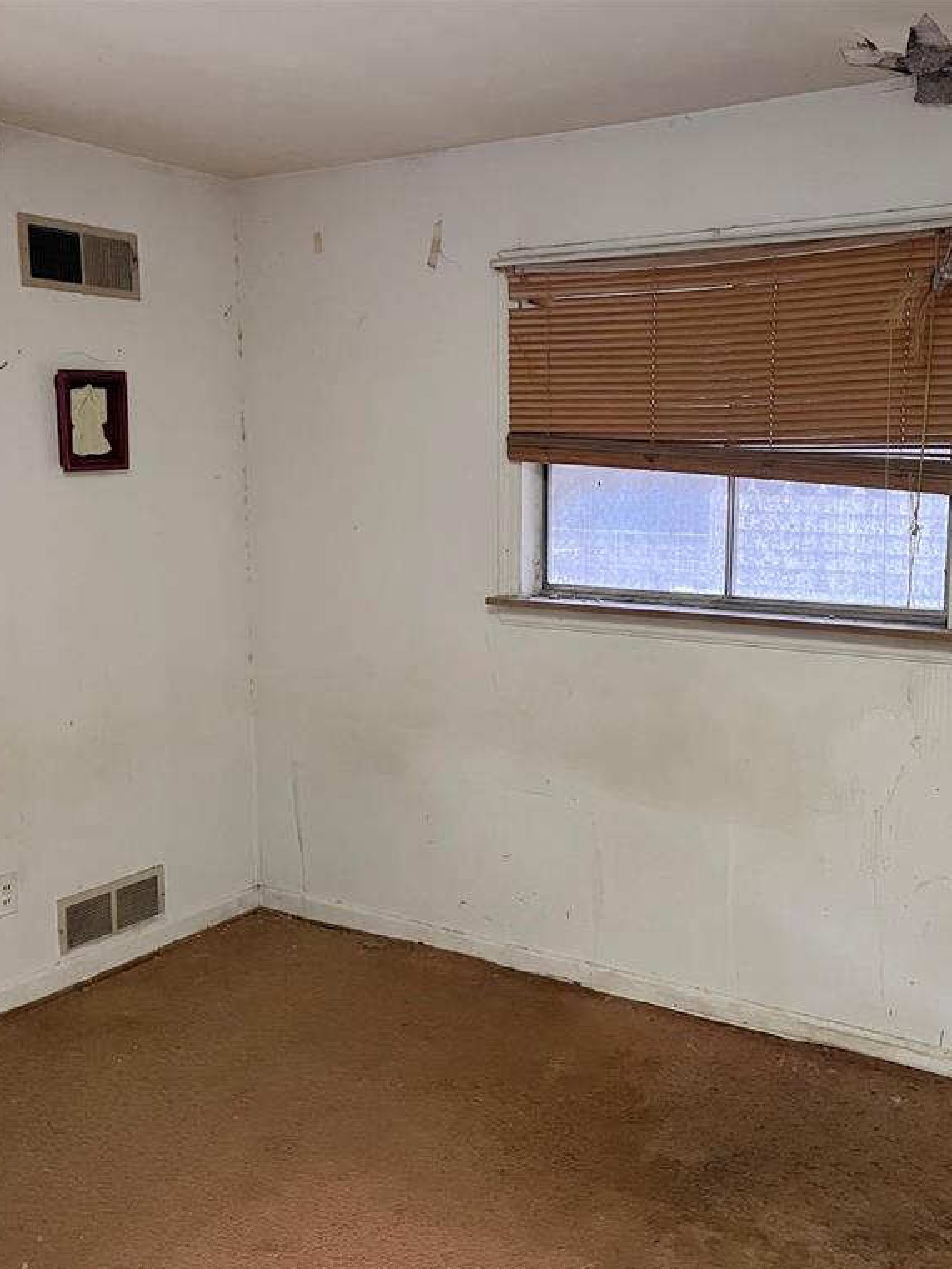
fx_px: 1283
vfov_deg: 52.6
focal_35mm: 35
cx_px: 539
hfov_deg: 40.6
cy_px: 639
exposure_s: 1/42
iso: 500
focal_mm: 5.1
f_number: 1.6
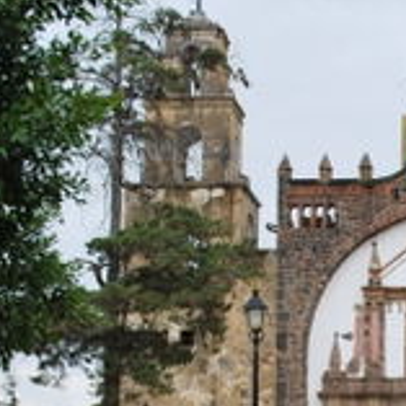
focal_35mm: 125
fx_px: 1659
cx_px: 517
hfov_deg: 13.5
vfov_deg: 13.8
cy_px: 369
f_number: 5.6
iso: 140
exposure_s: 1/125
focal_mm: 32
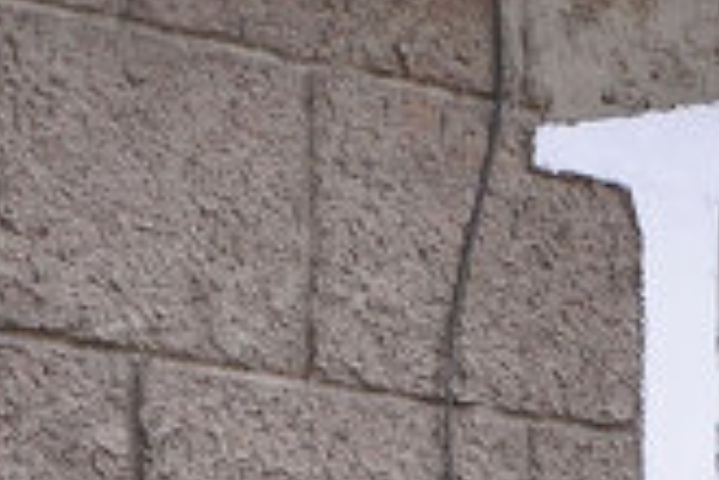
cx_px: 2549
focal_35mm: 634
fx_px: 12661
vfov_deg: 2.1
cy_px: 1632
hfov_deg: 3.2
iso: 400
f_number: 9
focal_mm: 58
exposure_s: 1/125
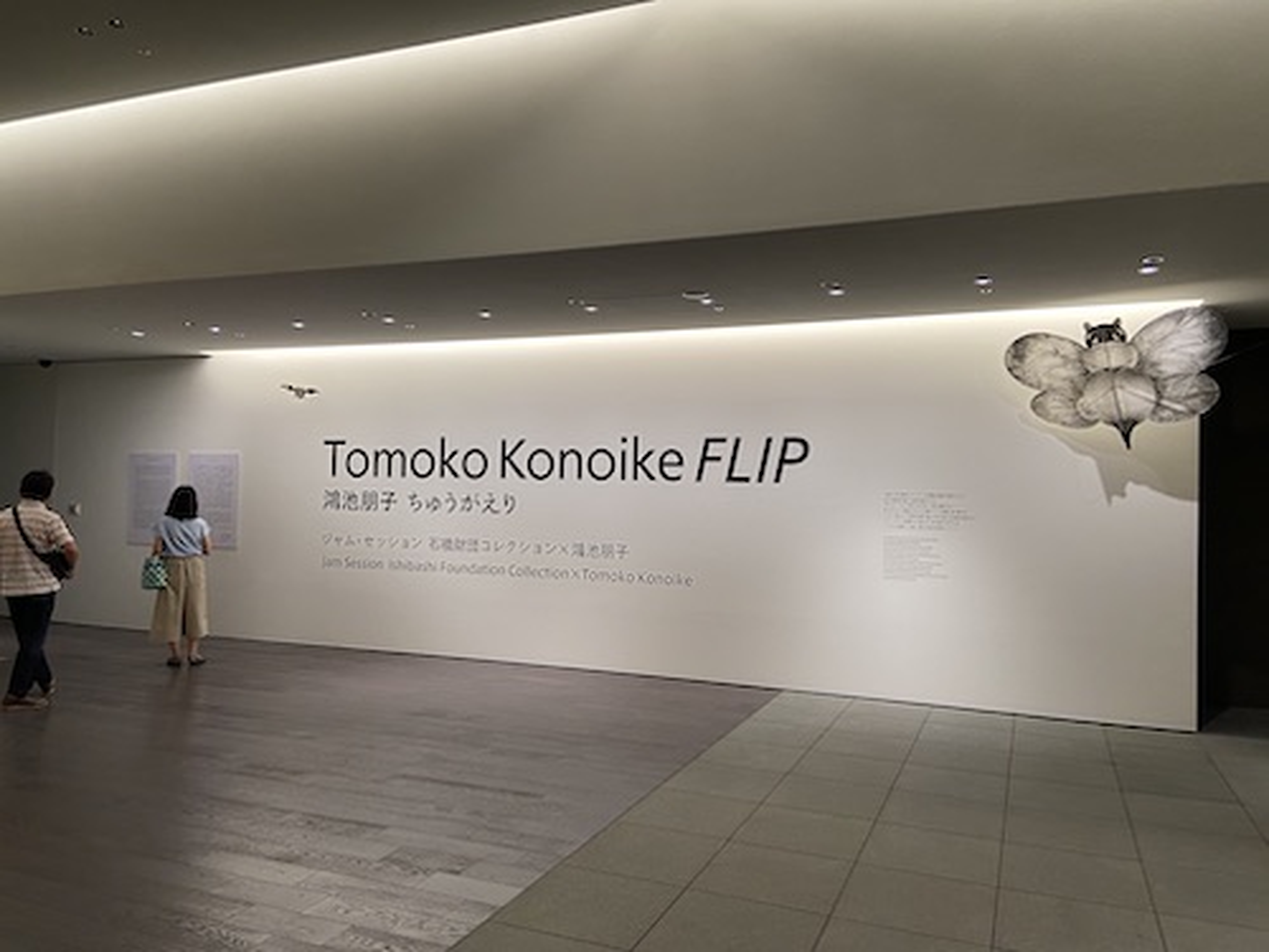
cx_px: 634
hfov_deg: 67.3
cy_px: 476
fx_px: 953
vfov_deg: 53.1
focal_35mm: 26
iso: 125
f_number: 1.8
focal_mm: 4.25
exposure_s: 1/76
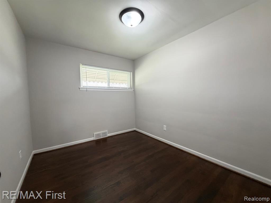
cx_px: 136
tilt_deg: -1.5
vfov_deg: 85.7
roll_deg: +1.1
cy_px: 102
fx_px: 110
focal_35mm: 14
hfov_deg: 102.1
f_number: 2.2
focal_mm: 2.22
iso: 320
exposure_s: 1/60
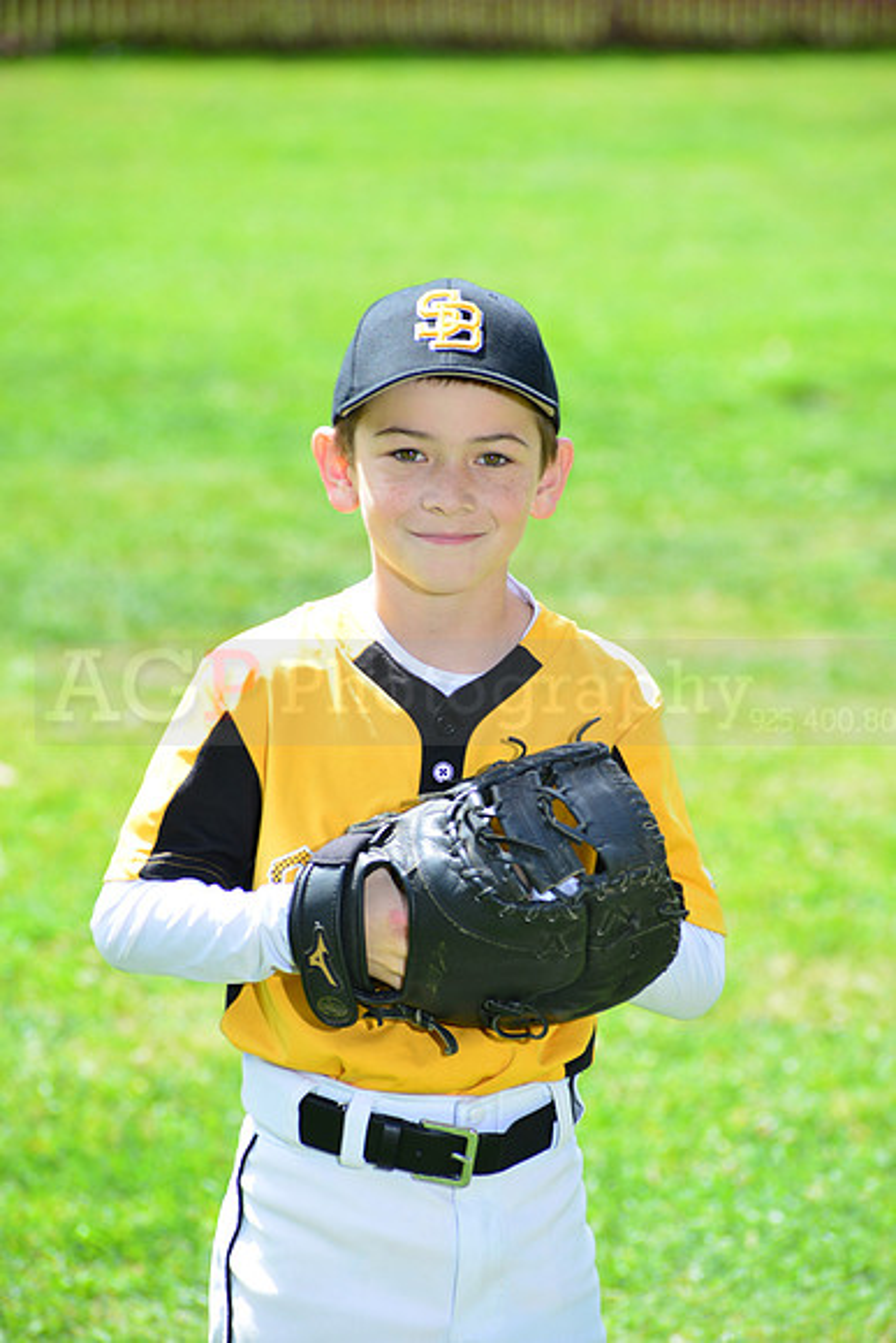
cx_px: 448
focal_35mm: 200
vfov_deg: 10.3
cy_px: 672
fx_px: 7462
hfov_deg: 6.9
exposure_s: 1/200
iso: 200
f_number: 8
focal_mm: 200
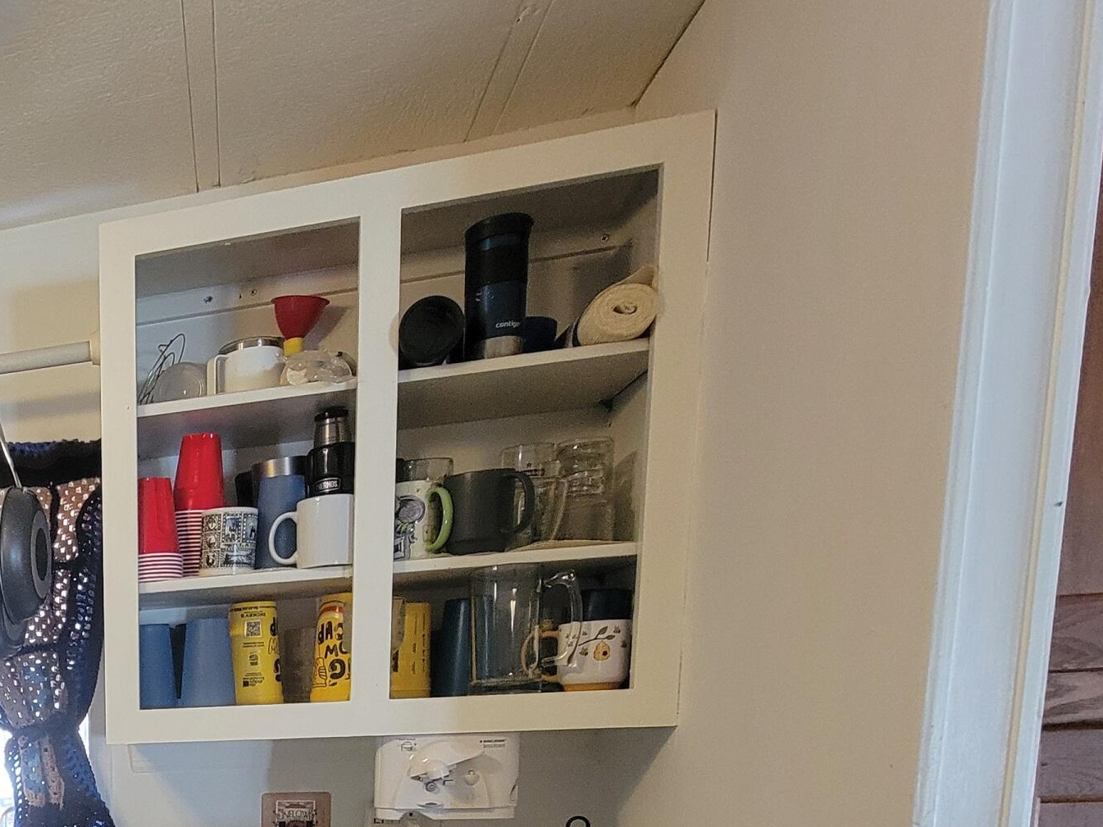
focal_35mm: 29
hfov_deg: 47.1
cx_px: -79
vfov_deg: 41.7
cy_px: 833
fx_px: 924
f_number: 2.2
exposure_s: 1/60
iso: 400
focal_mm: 2.2
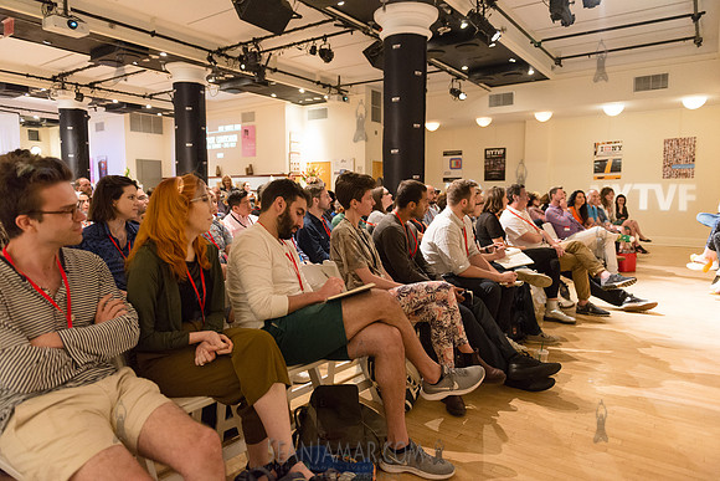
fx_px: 480
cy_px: 240
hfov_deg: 73.7
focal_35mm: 24
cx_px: 360
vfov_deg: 53.2
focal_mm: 24
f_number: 2.8
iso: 4000
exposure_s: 1/200
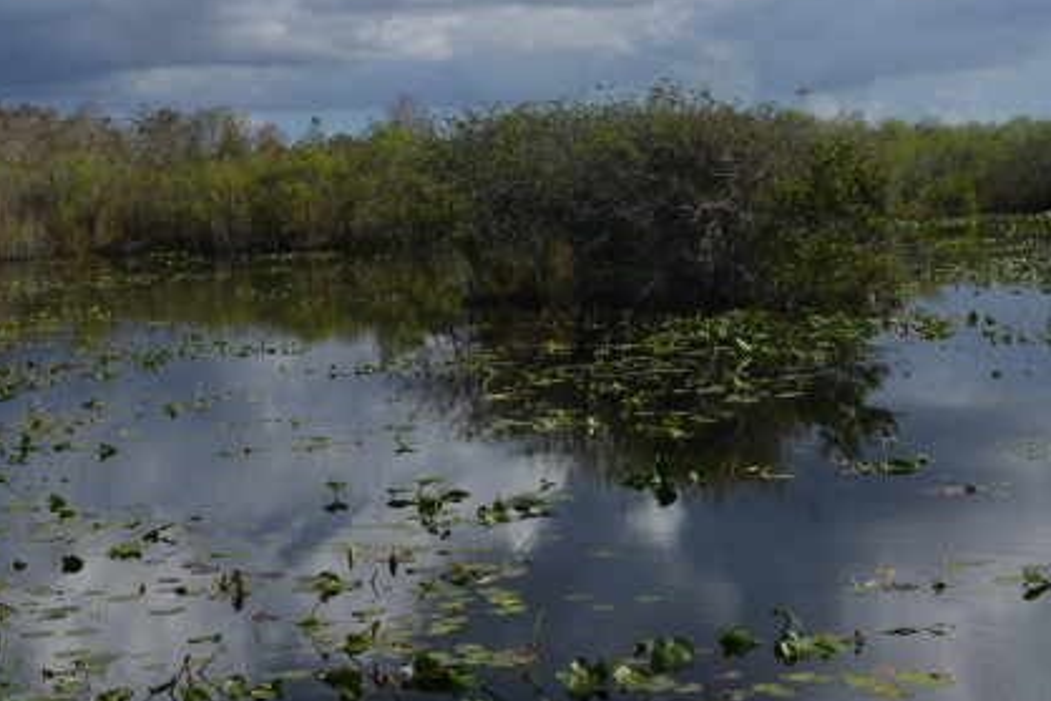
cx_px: 654
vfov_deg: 20.4
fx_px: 1927
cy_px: 128
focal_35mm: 66
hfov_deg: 30.4
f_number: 9
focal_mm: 18
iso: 100
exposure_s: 1/320
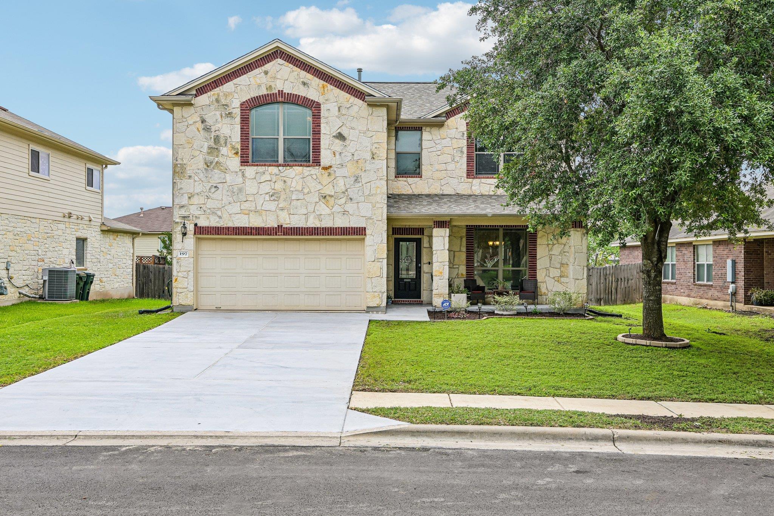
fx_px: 774
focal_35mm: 36
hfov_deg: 53.1
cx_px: 387
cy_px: 258
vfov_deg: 36.9
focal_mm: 24
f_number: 6.7
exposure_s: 1/350
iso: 100
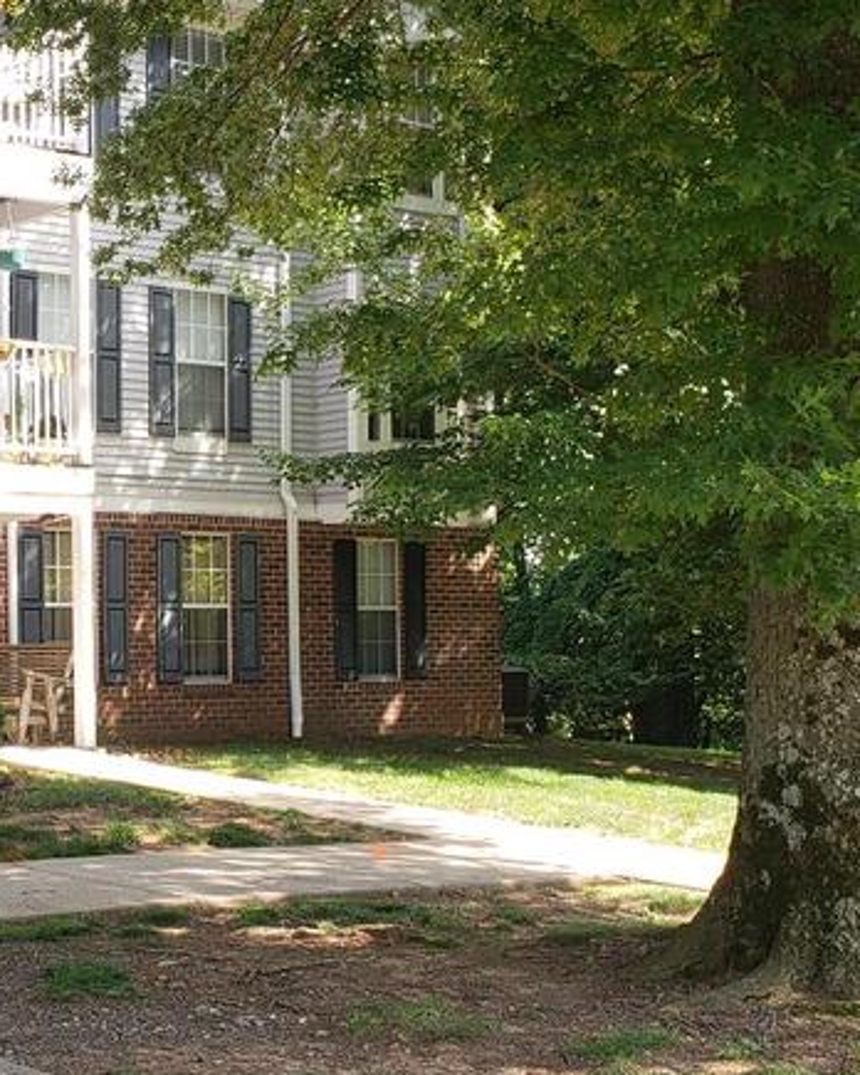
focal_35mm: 63
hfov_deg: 22.9
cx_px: -77
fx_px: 2004
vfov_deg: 30.0
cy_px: 561
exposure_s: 1/148
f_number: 2.4
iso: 50
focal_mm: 4.3
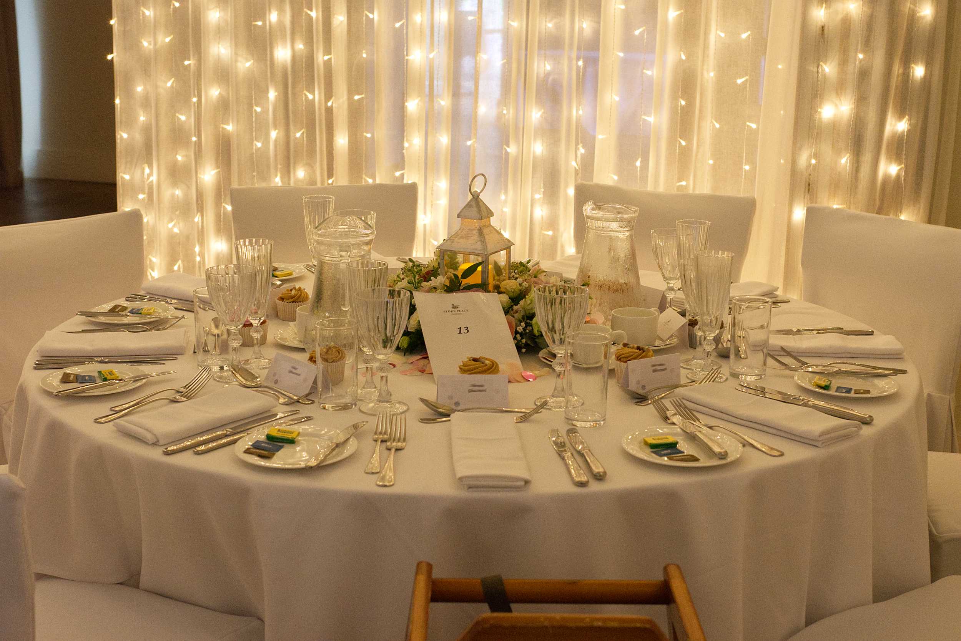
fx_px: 1402
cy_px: 320
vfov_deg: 25.8
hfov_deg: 37.8
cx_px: 480
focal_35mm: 52
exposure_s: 1/125
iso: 3200
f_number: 5
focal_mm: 35
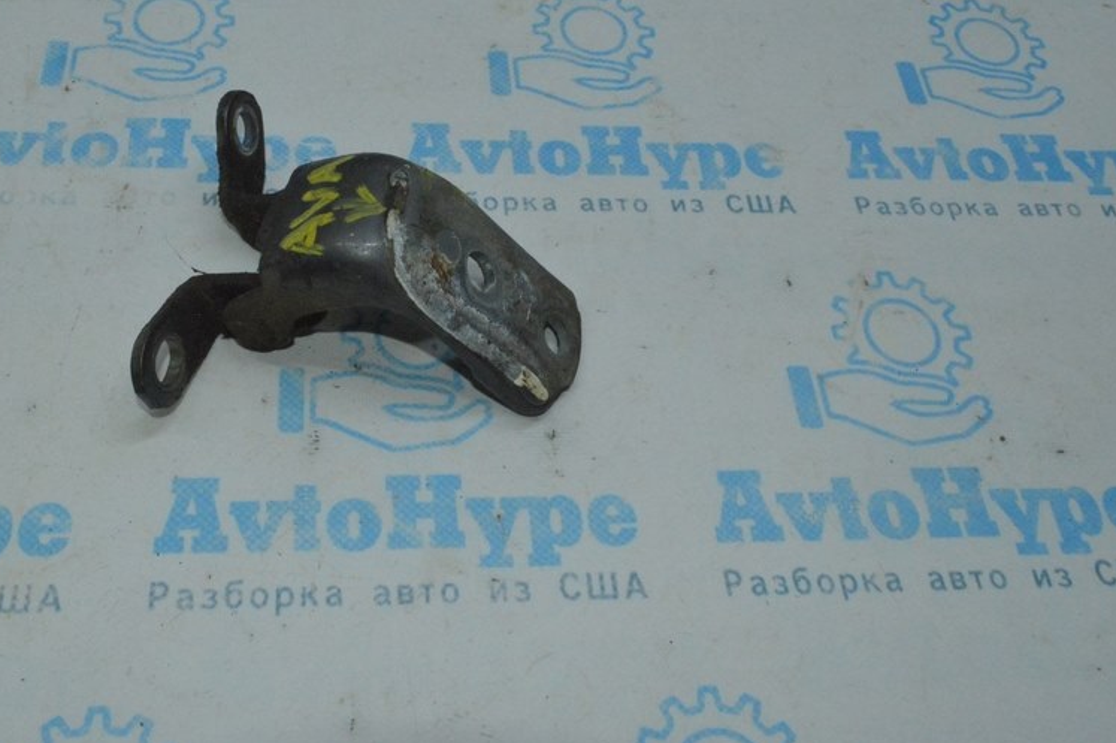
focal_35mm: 37
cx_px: 406
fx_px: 1146
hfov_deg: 51.3
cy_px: 244
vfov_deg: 35.5
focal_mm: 18
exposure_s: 1/200
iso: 4500
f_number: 16
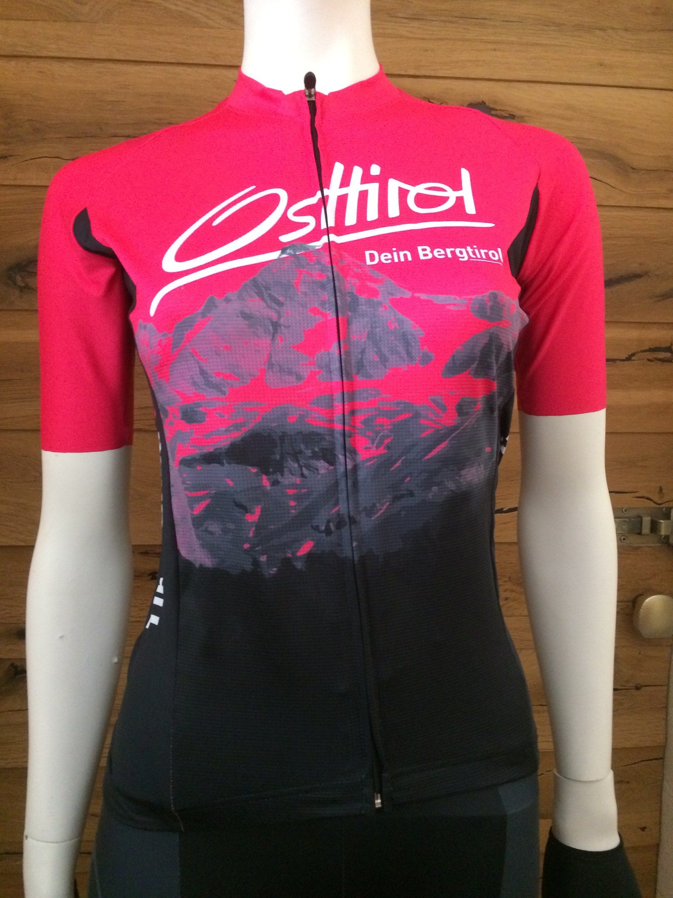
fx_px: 752
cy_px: 449
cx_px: 336
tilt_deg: -7.7
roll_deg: -1.4
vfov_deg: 61.7
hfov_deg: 48.2
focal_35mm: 29
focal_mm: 4.15
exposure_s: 1/17
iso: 320
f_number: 2.2
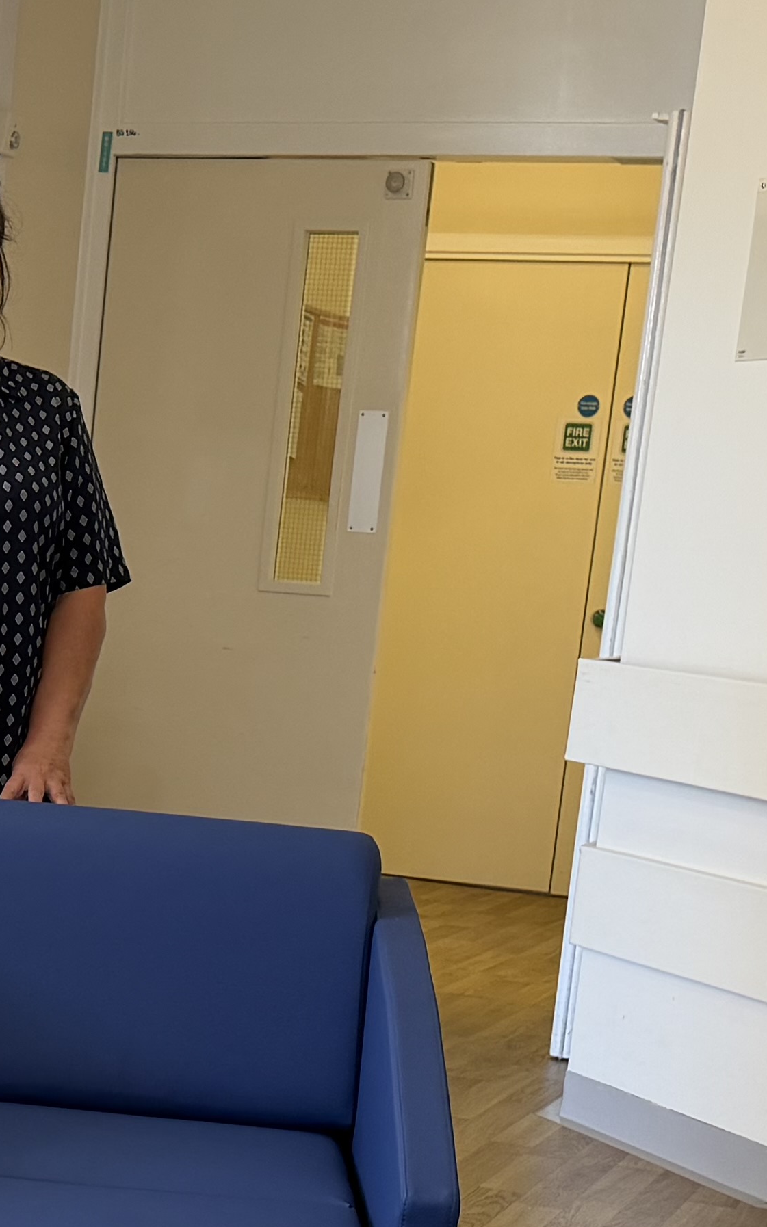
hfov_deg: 15.7
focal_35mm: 81
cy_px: 1025
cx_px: -90
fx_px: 2709
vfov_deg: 25.0
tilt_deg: -11.3
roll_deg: -3.6
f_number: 1.78
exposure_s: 1/121
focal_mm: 6.76
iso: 125
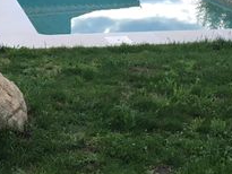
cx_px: 34
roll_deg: +0.4
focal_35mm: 85
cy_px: 5
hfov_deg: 22.6
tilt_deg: -13.0
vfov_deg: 17.0
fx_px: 570
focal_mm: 4.15
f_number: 2.2
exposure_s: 1/33
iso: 32
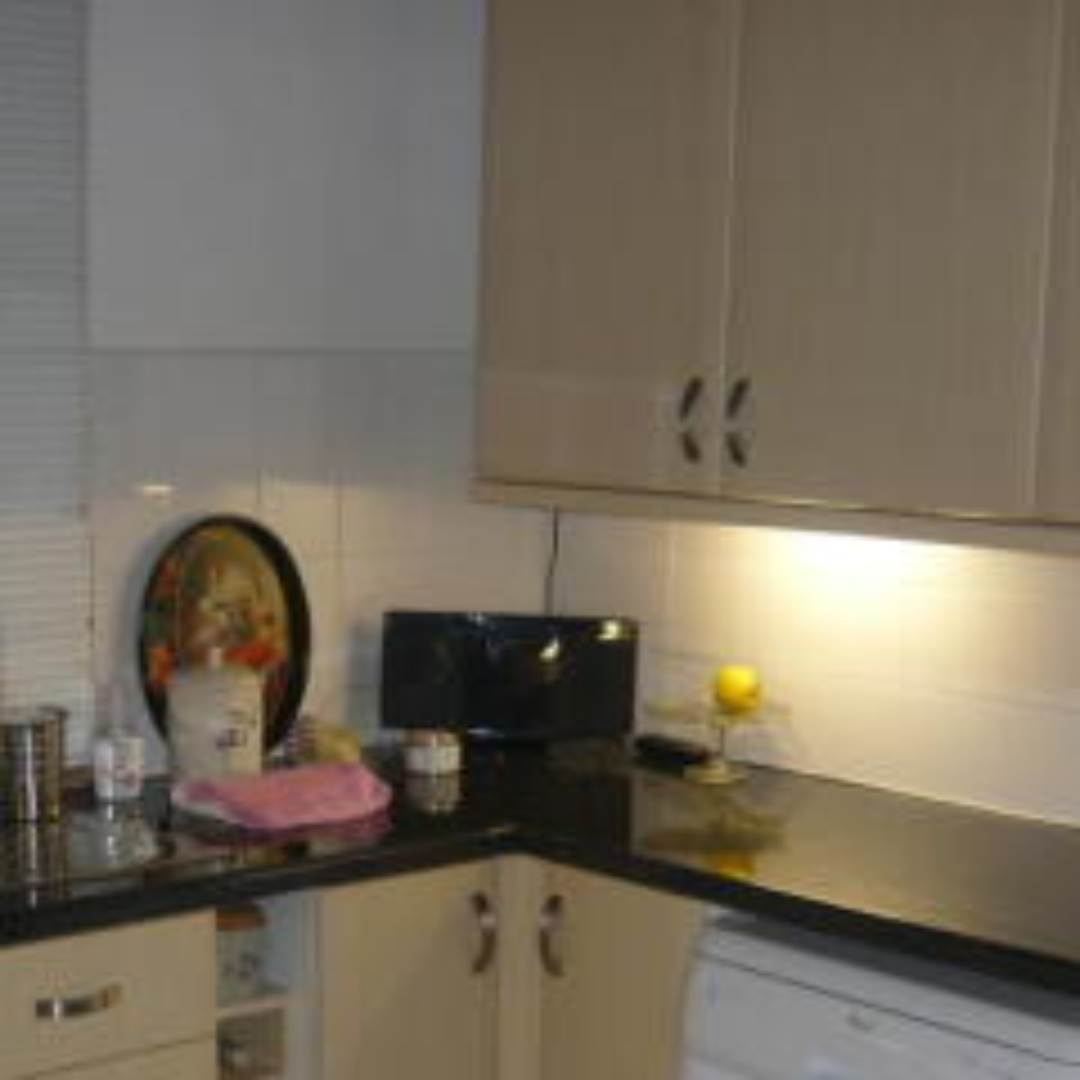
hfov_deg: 28.6
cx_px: 520
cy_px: 767
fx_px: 2118
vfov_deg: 28.3
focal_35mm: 60
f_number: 2.8
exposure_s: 1/30
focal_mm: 4.6
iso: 100
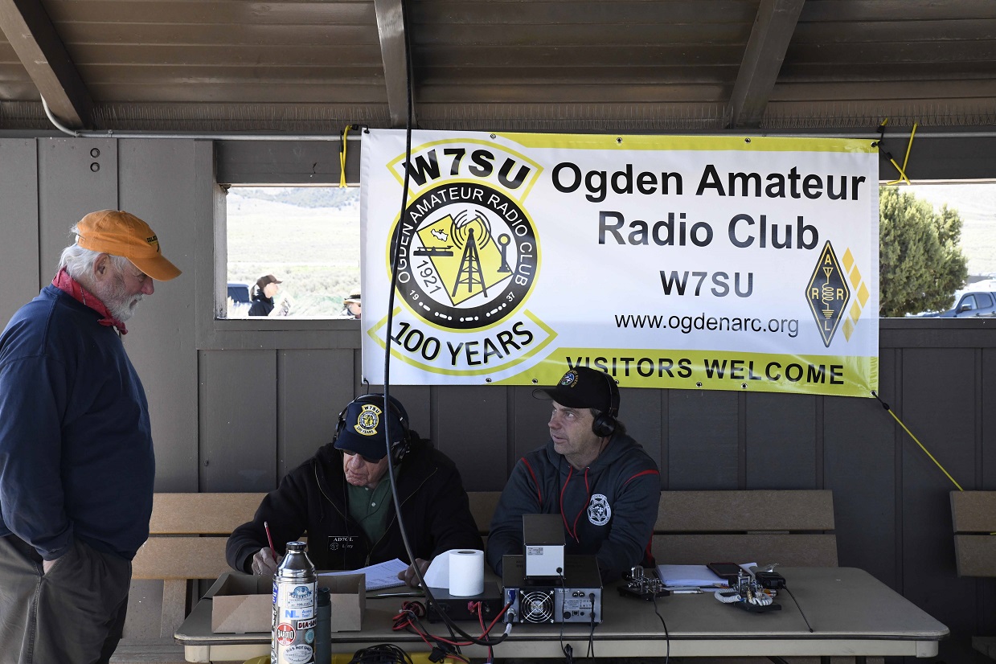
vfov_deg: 26.0
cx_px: 498
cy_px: 332
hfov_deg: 38.2
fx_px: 1439
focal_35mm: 52
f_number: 11
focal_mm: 52
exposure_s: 1/500
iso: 3200
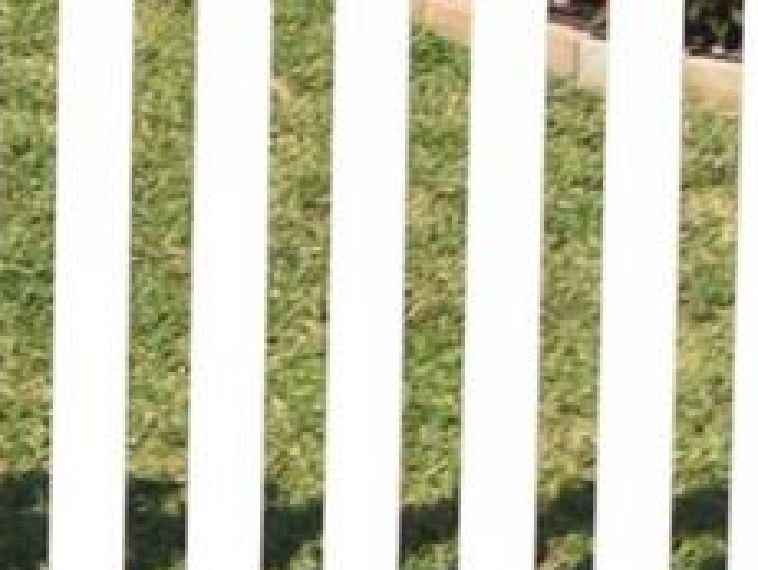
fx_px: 4611
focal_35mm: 210
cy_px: -1107
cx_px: -395
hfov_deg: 9.1
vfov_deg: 6.5
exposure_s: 1/500
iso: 160
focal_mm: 21
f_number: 8
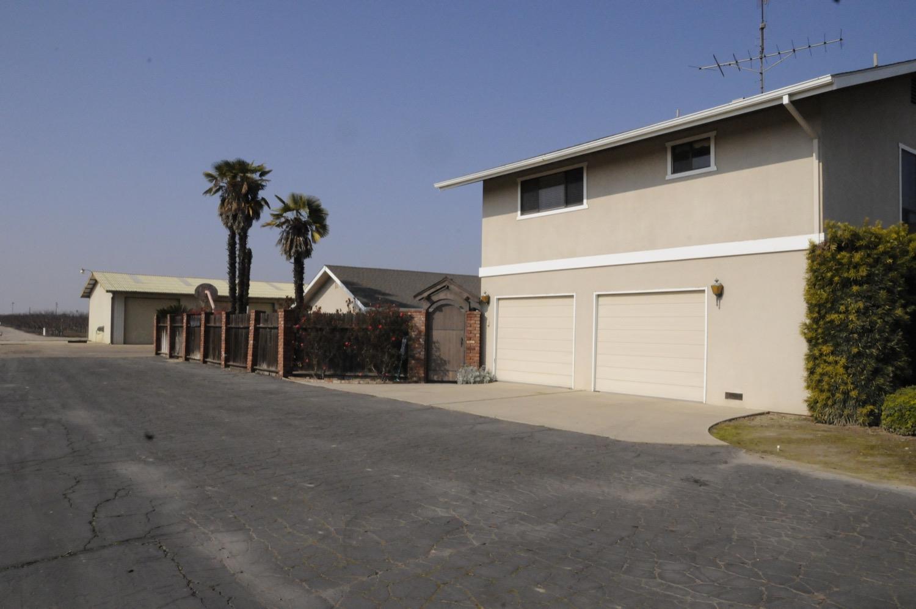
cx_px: 458
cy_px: 304
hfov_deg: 41.2
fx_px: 1220
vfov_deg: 28.0
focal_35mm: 48
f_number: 22
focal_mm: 32
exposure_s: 1/2000
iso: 2000
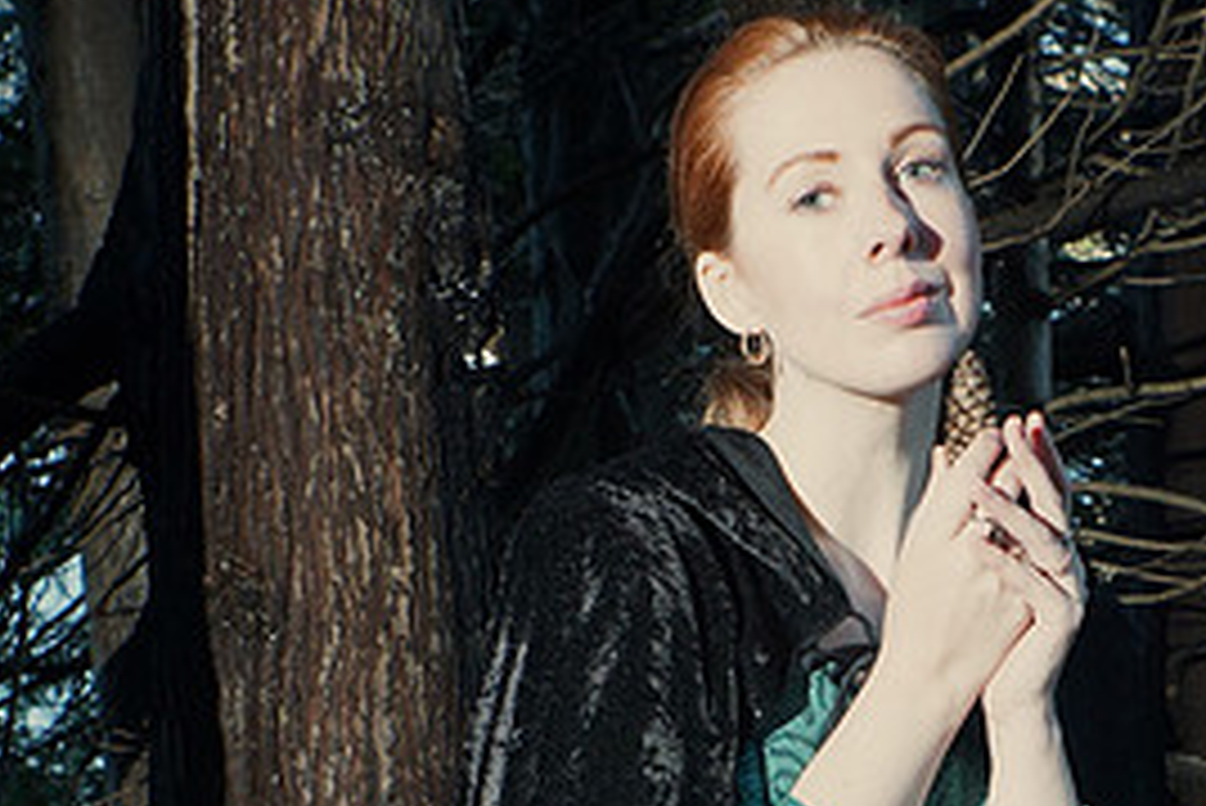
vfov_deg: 17.3
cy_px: 727
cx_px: 1246
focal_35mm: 78
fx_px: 2614
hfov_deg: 24.6
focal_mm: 24
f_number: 5
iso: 400
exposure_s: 1/100
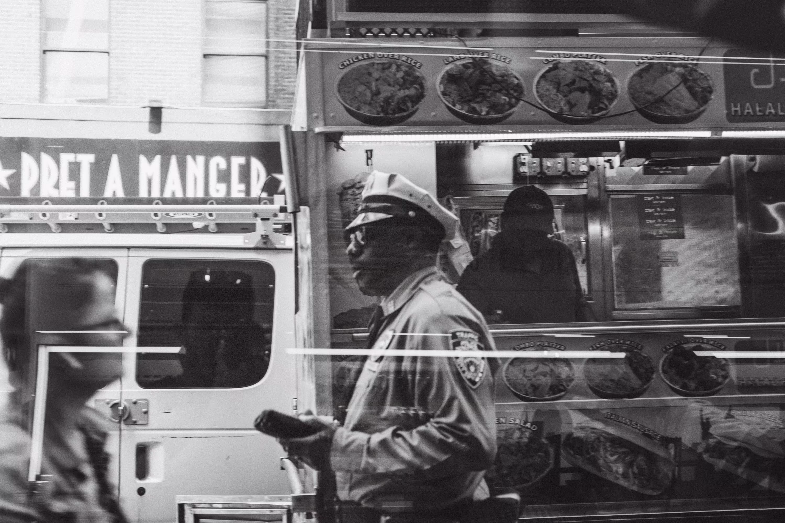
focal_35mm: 53
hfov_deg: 37.5
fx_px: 1156
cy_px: 262
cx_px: 392
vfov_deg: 25.5
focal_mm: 53
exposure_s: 1/100
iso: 100
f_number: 4
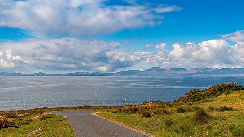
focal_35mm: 59
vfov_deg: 20.3
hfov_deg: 35.5
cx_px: 122
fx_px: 382
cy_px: 80
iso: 125
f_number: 7.1
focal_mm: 20.43
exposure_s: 1/400
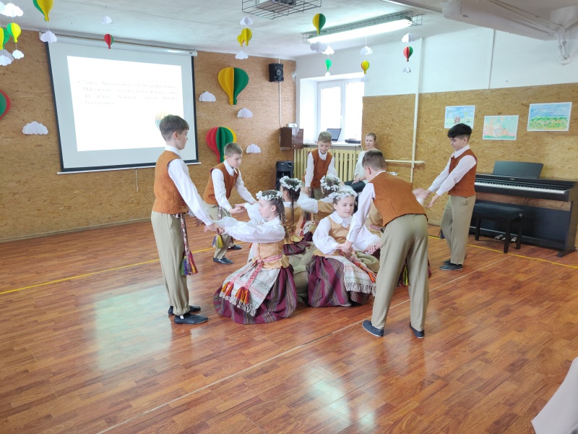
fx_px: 417
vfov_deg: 54.9
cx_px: 289
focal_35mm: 25
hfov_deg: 69.4
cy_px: 217
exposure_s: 1/20
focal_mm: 4.25
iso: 250
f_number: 1.7
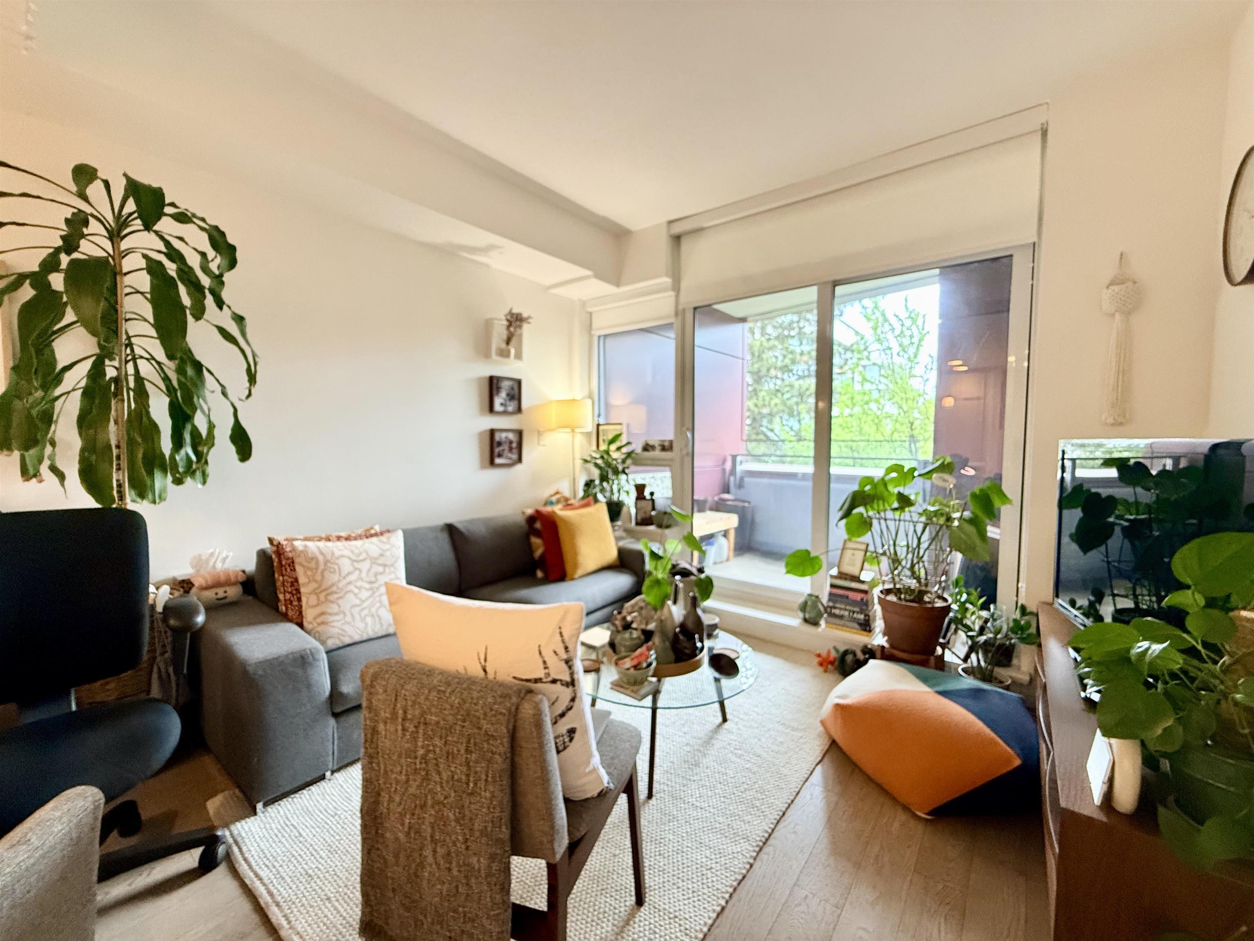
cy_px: 470
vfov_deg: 85.7
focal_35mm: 14
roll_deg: -0.4
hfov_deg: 102.1
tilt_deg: -3.2
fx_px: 507
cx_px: 627
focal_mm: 2.22
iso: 500
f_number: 2.2
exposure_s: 1/60
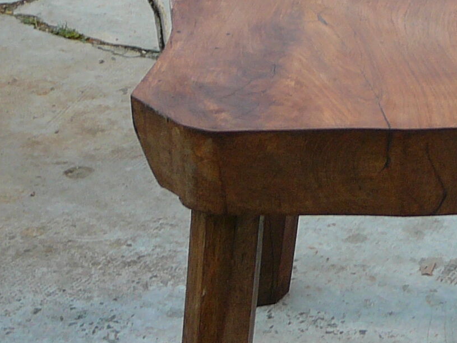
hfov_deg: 14.2
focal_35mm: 135
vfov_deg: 10.9
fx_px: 1783
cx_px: 516
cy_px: 327
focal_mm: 6.4
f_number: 3.2
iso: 80
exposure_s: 1/80
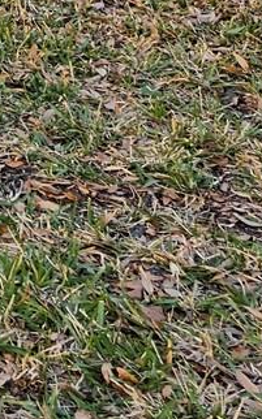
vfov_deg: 14.8
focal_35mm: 121
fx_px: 1384
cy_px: -355
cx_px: -579
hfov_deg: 8.6
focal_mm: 6.3
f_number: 1.7
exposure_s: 1/180
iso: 25
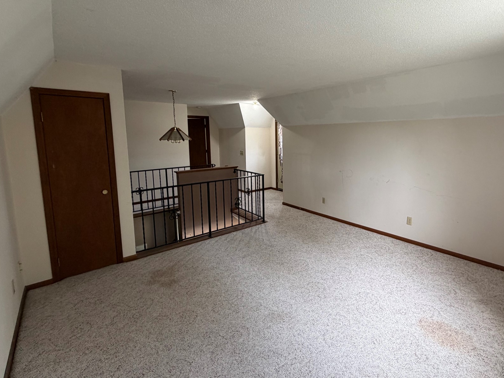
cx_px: 300
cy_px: 166
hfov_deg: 86.8
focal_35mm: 18
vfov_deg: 71.3
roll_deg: +0.1
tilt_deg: -6.9
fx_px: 262
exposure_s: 1/60
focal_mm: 2.22
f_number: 2.2
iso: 160
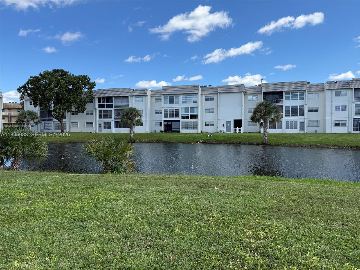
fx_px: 250
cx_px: 180
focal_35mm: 24
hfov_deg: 71.6
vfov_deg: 56.8
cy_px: 135
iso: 80
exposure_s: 1/2703
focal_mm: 6.76
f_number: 1.78
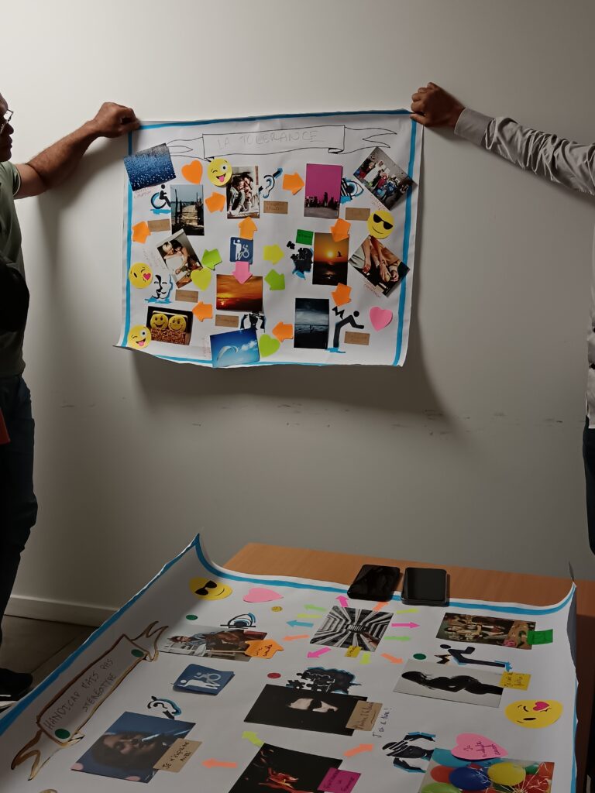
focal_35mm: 44
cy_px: 396
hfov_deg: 32.9
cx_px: 298
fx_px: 1008
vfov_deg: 42.9
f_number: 1.9
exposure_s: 1/50
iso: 402
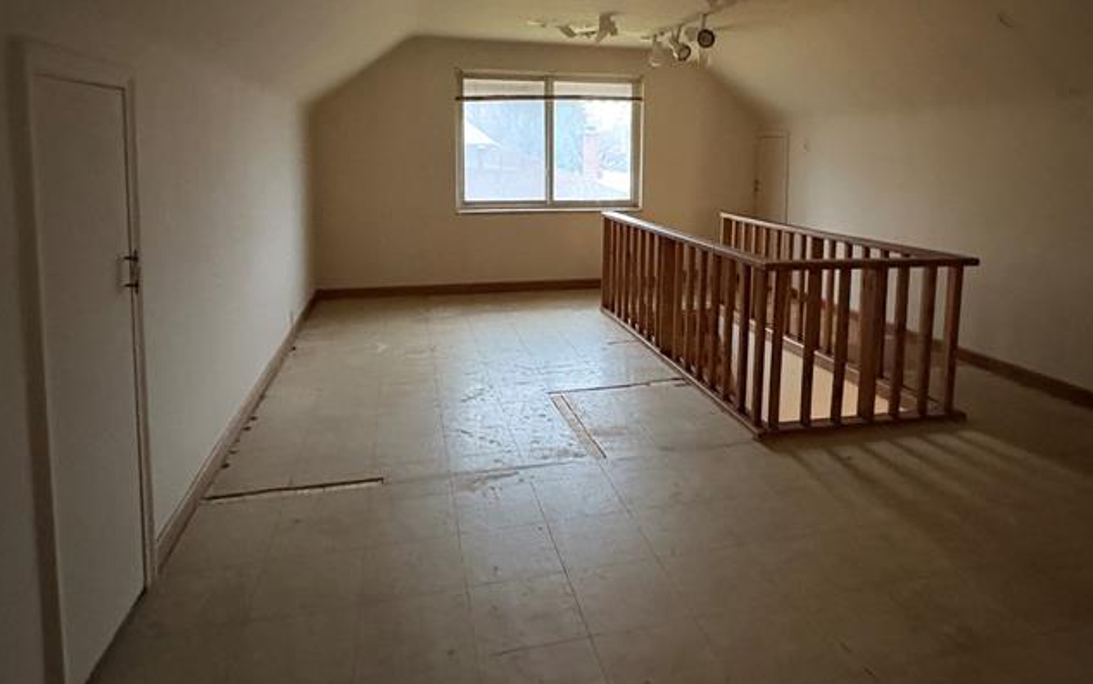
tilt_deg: -2.0
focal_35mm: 24
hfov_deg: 74.6
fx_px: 715
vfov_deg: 50.3
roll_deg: -0.1
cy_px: 235
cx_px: 599
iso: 1000
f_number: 2.2
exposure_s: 1/30
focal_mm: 2.22
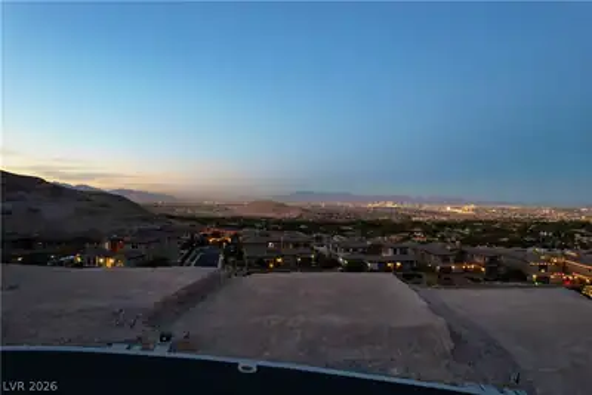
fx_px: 362
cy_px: 198
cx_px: 296
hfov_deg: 78.6
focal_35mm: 22
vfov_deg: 57.3
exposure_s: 1/15
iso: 270
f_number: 2.8
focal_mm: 8.38
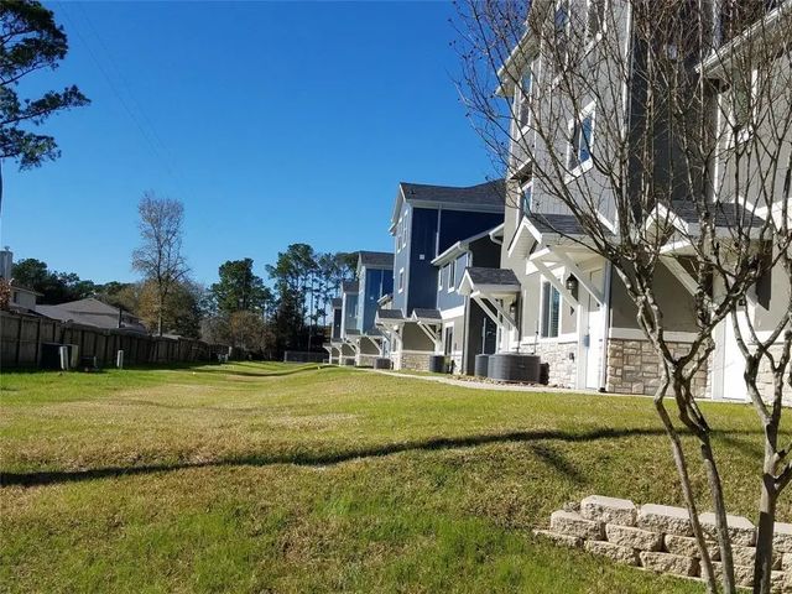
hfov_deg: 67.3
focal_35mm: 26
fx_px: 595
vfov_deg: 53.1
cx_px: 396
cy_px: 297
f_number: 1.7
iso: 50
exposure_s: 1/3440
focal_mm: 4.2
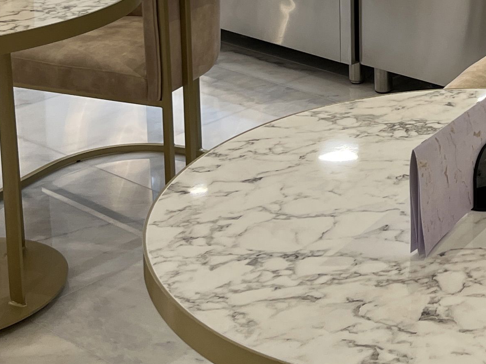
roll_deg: +0.5
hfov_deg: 21.0
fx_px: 1249
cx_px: 530
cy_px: -103
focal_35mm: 89
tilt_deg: -10.7
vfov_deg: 15.8
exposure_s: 1/100
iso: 64
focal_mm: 5.1
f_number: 1.6
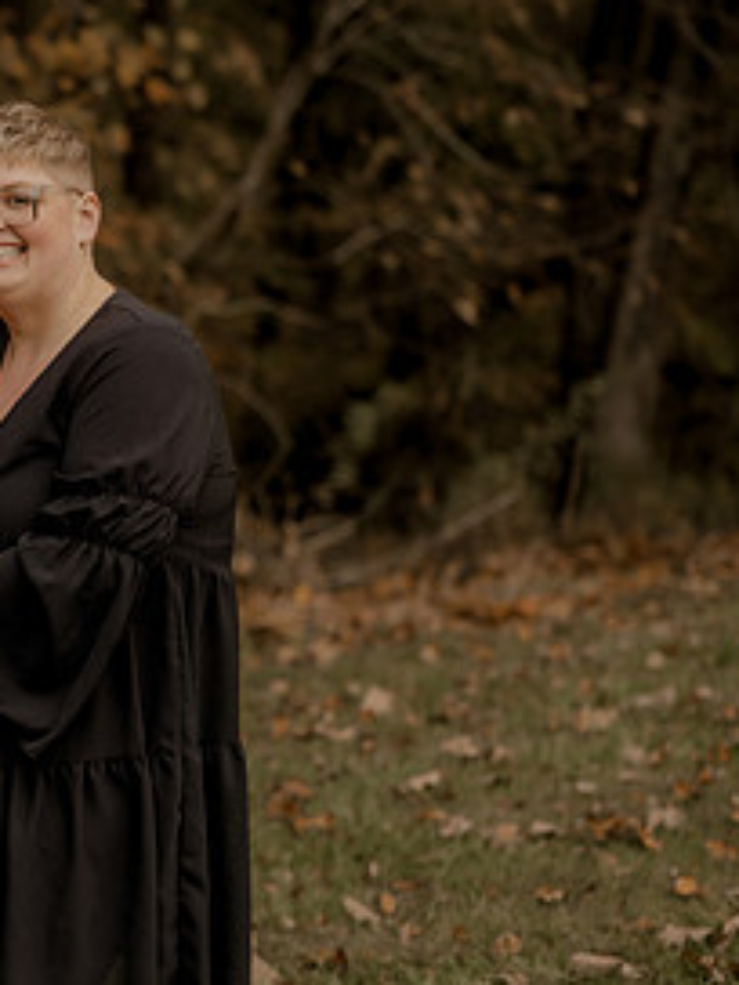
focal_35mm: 195
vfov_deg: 10.1
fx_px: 5551
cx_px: -225
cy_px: 389
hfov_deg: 7.5
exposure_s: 1/125
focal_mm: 95
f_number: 2.8
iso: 250
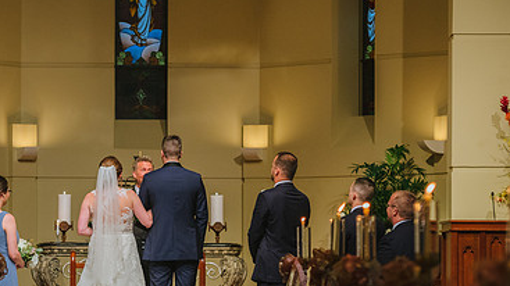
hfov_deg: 12.3
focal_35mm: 174
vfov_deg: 7.0
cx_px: 132
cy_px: 241
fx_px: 2352
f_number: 2.8
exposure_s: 1/125
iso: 800
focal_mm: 105
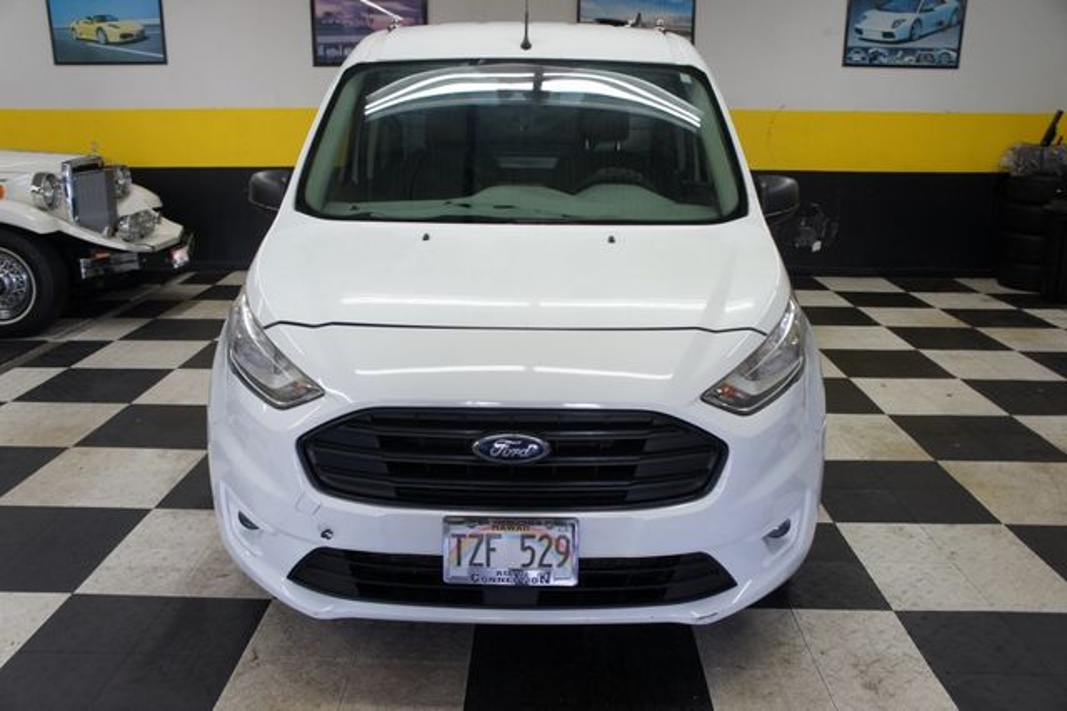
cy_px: 356
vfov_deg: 43.6
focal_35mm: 30
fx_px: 889
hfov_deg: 62.0
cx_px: 534
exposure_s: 1/40
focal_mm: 20
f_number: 4.5
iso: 200
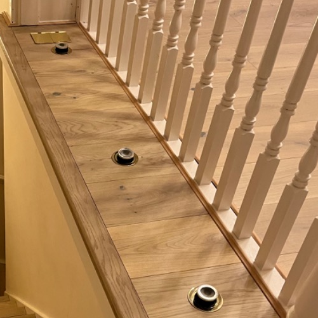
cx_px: 68
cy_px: 276
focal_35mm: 55
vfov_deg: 30.0
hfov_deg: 30.4
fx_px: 572
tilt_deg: -45.2
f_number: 1.6
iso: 200
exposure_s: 1/50
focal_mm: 5.1
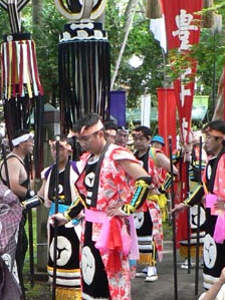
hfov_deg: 18.9
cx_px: 41
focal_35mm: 77
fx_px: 668
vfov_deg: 25.3
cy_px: 182
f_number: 2.8
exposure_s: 1/60
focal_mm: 6
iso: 100
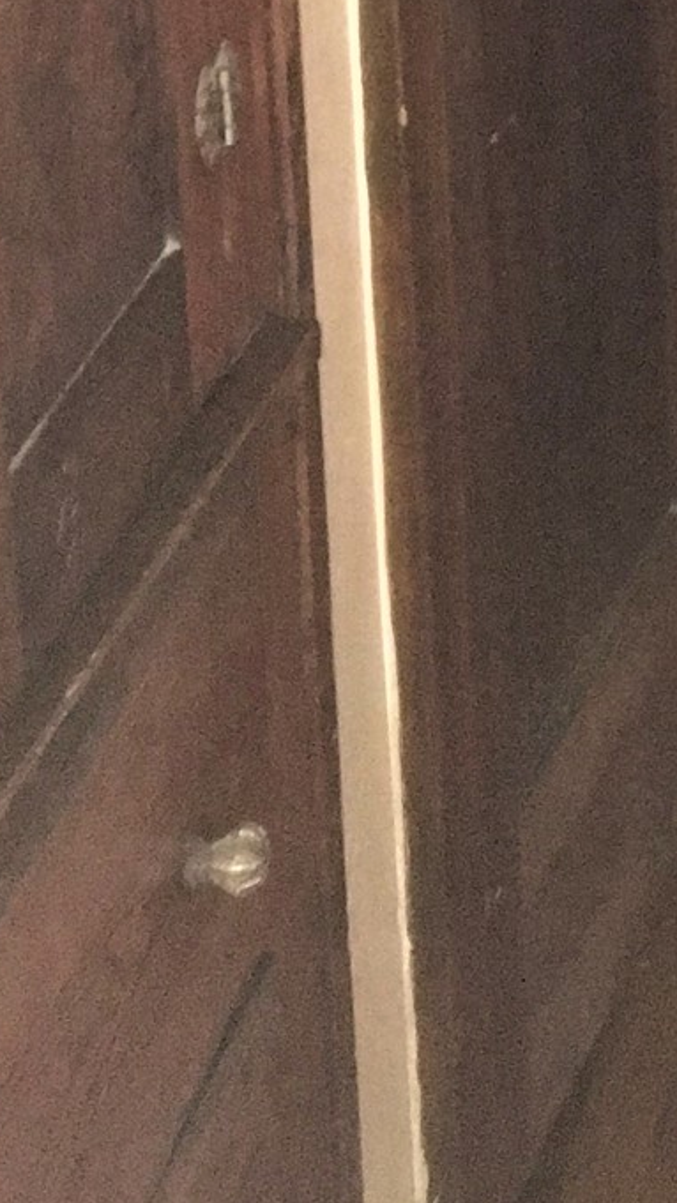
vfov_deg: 19.8
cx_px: 1246
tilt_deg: -9.8
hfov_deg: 11.7
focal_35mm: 95
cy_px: -532
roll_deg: +0.3
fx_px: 3032
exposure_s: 1/16
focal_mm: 4.15
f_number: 2.2
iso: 320
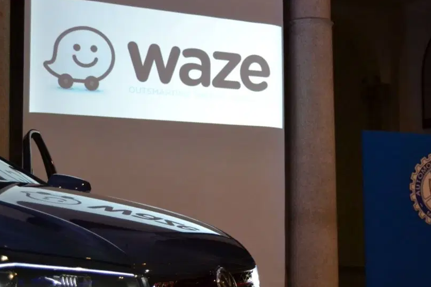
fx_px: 823
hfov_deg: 29.2
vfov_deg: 19.8
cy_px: 159
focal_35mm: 69
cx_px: 269
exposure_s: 1/60
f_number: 4.2
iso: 2500
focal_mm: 31
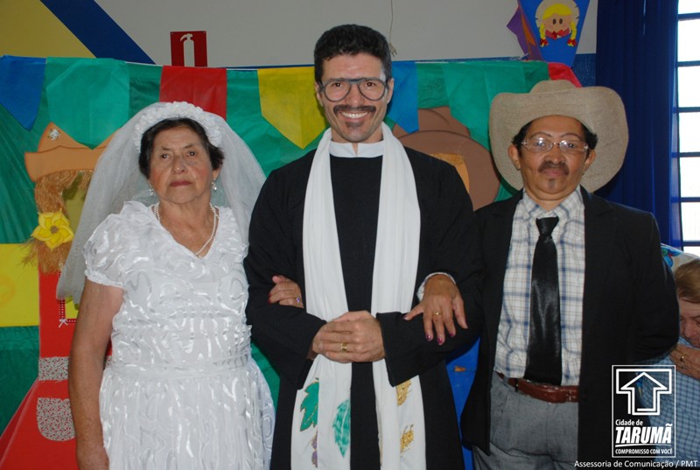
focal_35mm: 39
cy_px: 235
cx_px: 350
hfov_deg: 49.5
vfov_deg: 34.4
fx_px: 760
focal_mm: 26
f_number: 4
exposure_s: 1/60
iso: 200
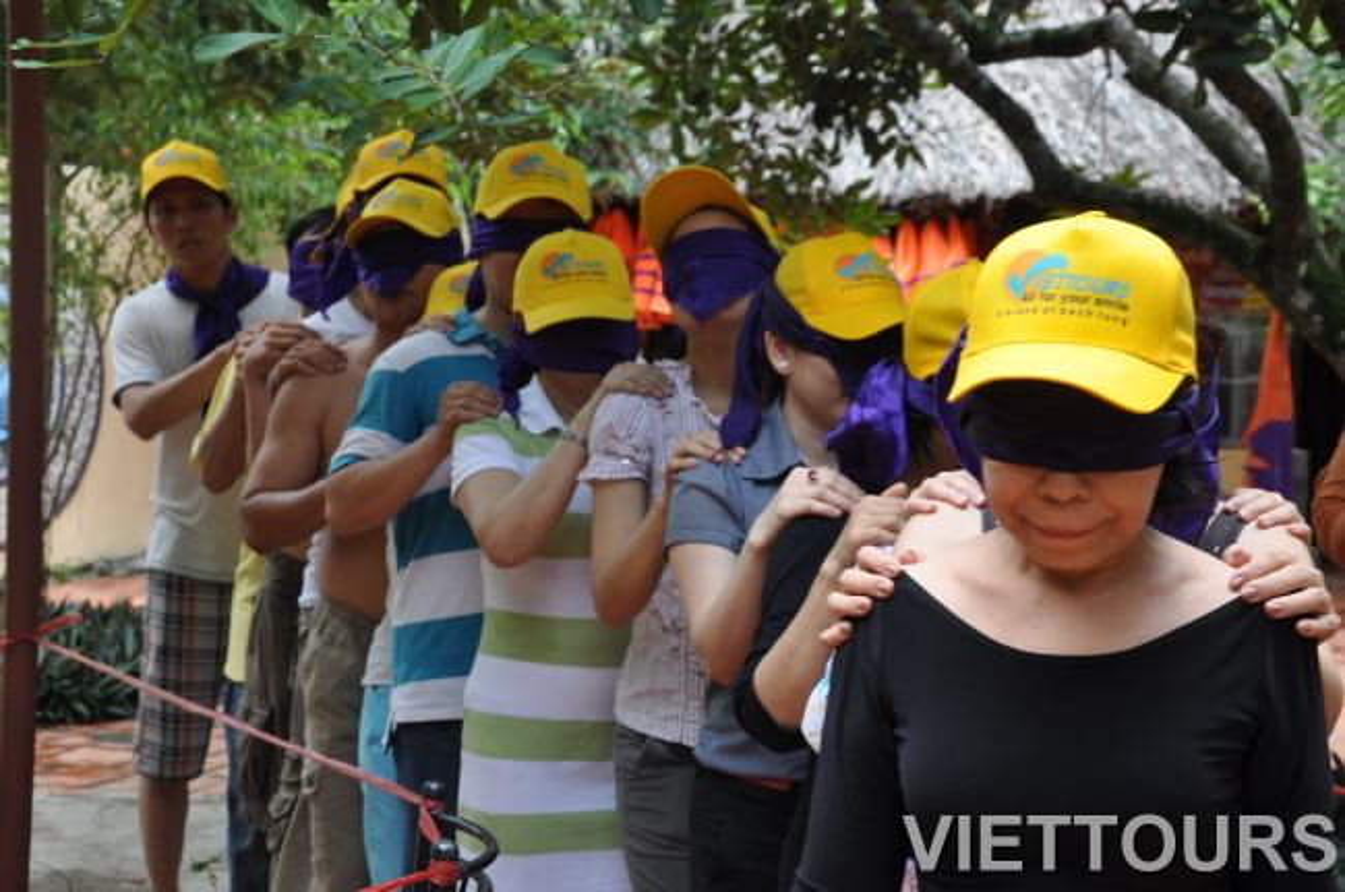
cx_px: 672
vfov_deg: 18.9
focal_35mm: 72
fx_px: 2685
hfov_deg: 28.1
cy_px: 446
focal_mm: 48
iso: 200
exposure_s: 1/80
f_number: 9
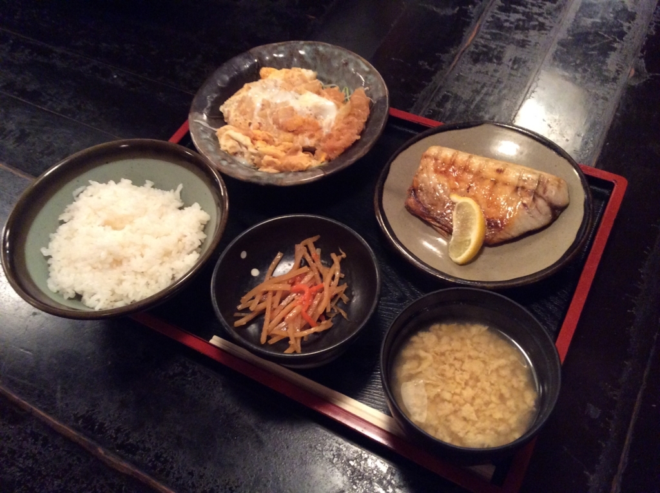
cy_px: 246
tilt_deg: -55.9
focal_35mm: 32
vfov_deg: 44.1
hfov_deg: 56.9
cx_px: 330
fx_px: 609
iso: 250
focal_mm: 3.3
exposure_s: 1/24
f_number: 2.4
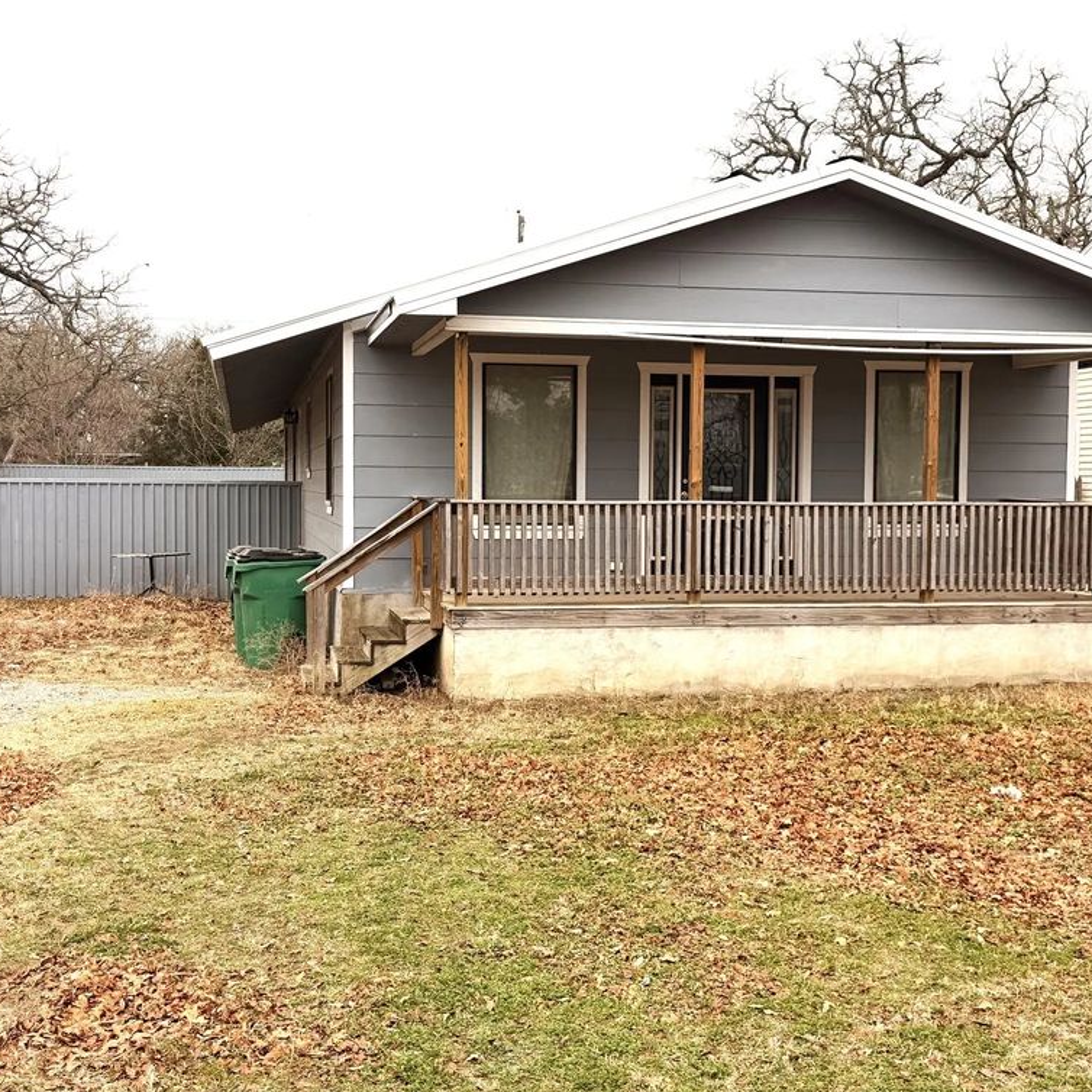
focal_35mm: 42
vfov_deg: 40.0
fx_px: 1499
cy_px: 547
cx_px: 559
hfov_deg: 40.0
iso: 64
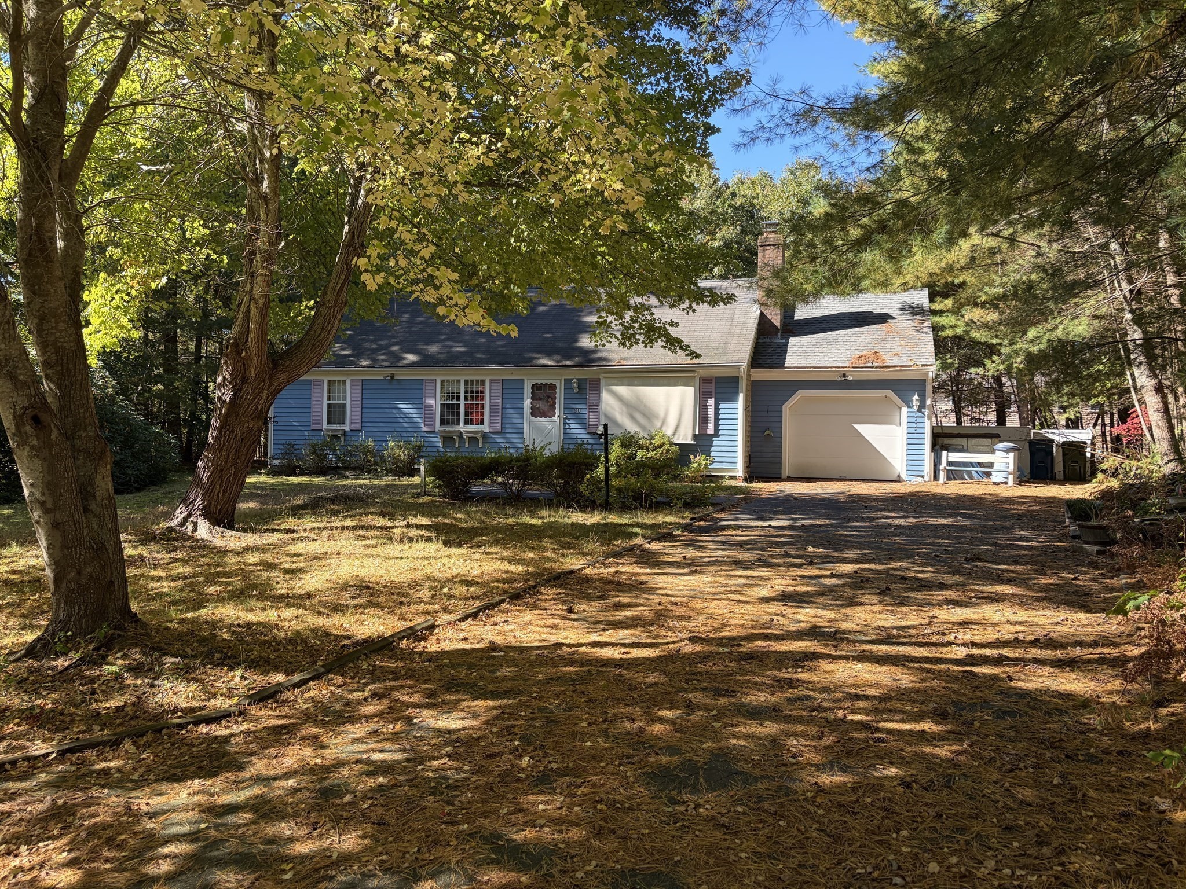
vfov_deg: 53.1
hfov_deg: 67.3
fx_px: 891
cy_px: 444
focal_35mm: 26
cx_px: 593
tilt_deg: +1.0
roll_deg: +0.9
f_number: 1.6
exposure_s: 1/607
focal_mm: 5.96
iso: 64
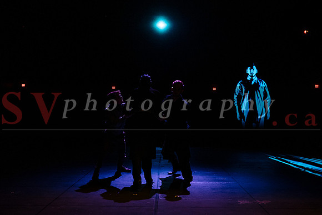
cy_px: 90
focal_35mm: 49
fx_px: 434
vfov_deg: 27.8
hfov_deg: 40.7
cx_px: 160
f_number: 2.8
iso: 1600
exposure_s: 1/30
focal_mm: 35
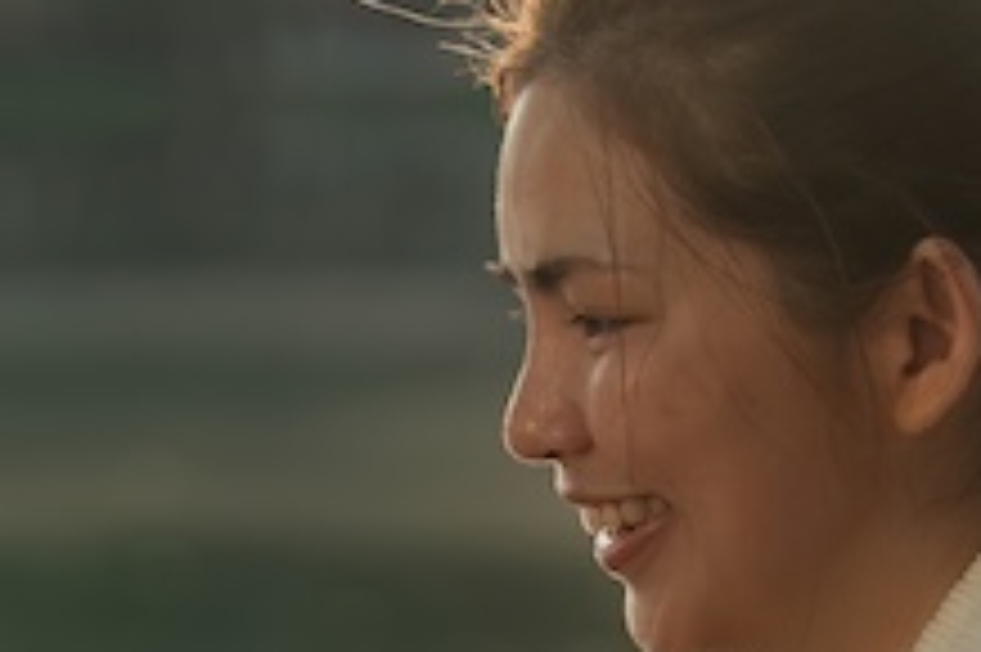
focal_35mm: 275
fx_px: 7488
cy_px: 1039
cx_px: -122
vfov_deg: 4.9
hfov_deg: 7.4
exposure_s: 1/1600
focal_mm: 50
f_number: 2
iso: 100
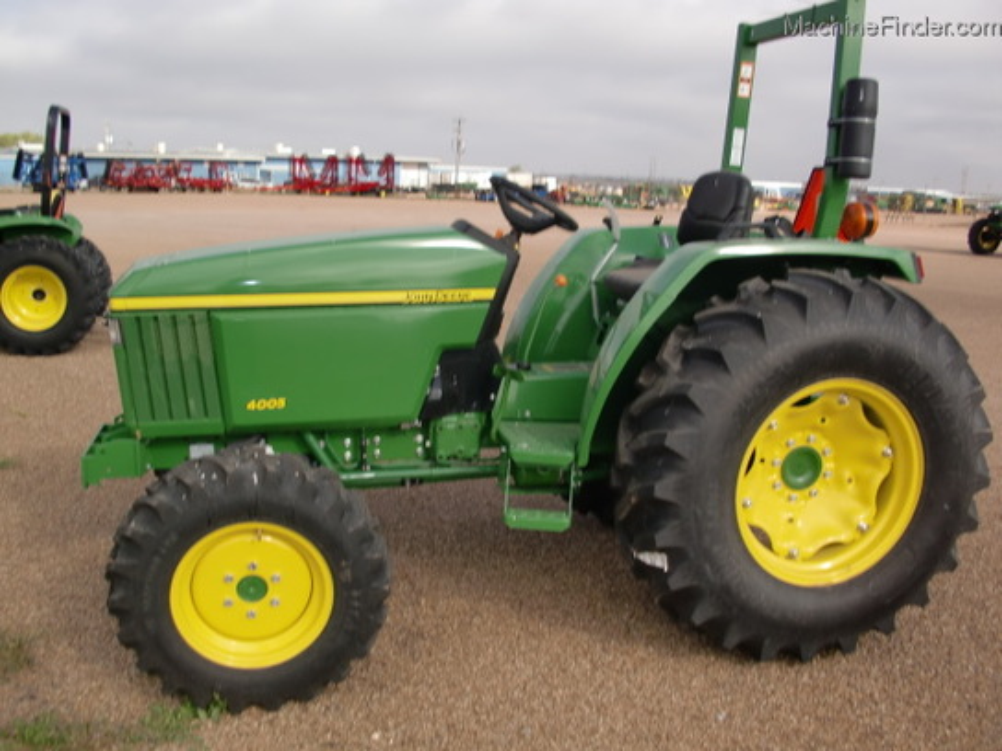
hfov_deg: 51.4
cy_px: 376
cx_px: 501
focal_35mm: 36
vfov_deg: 39.7
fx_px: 1042
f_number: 7.9
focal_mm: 6.3
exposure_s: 1/125
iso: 64
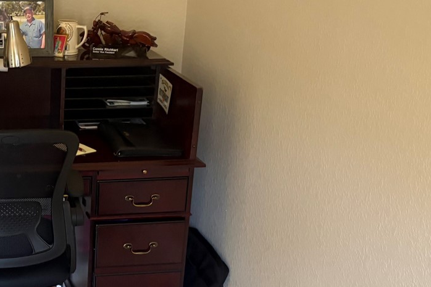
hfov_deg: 30.6
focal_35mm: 62
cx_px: 24
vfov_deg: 21.8
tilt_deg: -18.6
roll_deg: -1.1
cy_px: 183
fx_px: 742
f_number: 1.6
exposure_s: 1/60
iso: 400
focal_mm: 5.96
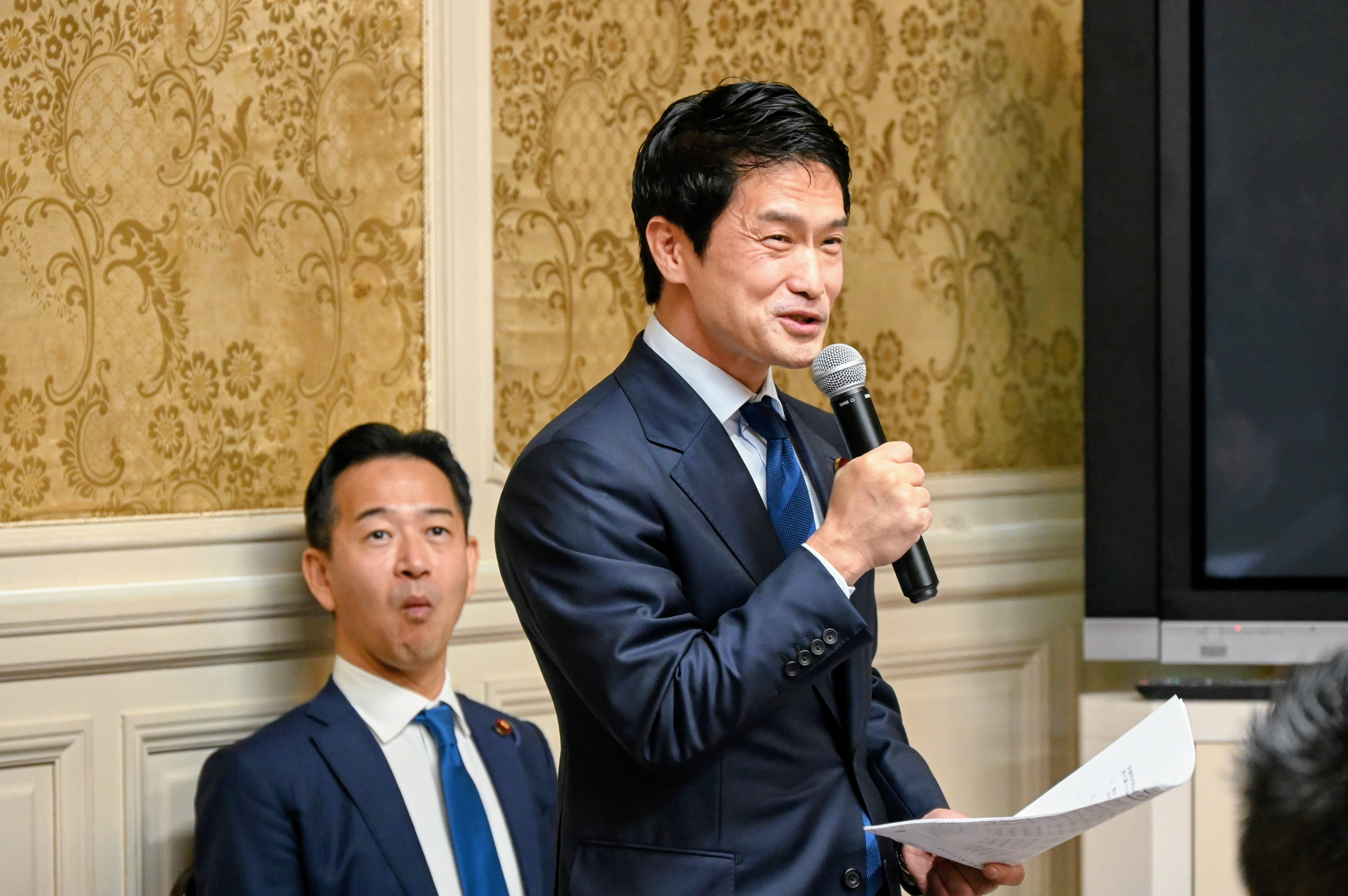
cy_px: 448
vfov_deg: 10.5
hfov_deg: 15.8
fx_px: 4864
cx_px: 674
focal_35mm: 130
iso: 8000
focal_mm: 130
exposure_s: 1/160
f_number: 6.3
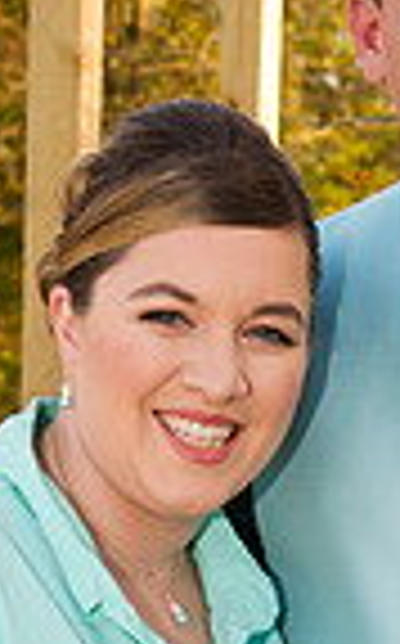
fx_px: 2922
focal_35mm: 167
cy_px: 788
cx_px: 389
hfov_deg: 7.8
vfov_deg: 12.2
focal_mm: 52
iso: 640
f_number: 7.1
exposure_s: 1/250
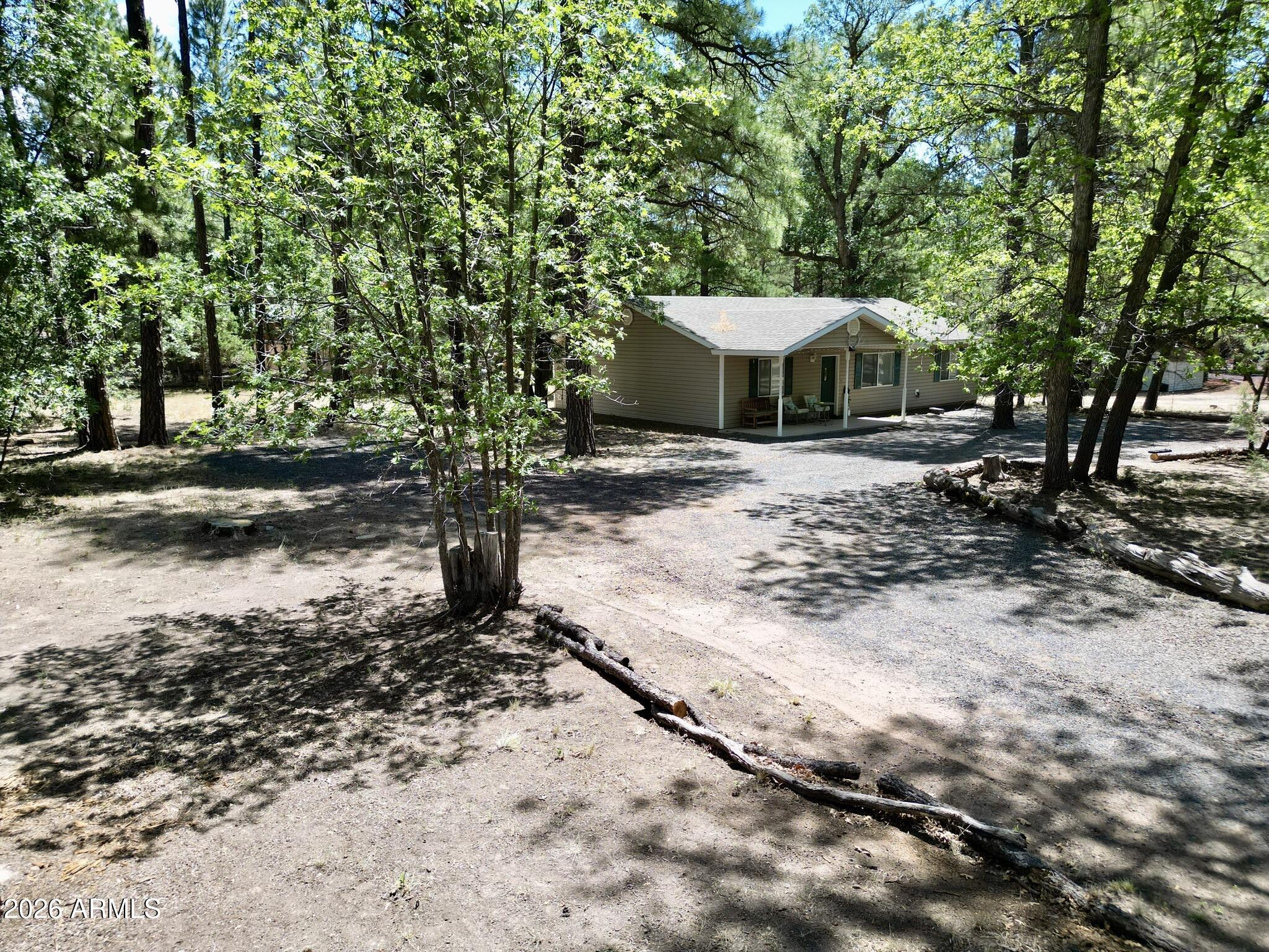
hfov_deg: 71.6
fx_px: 880
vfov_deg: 56.8
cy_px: 476
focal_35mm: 24
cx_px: 634
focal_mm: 6.72
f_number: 1.7
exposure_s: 1/800
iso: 100
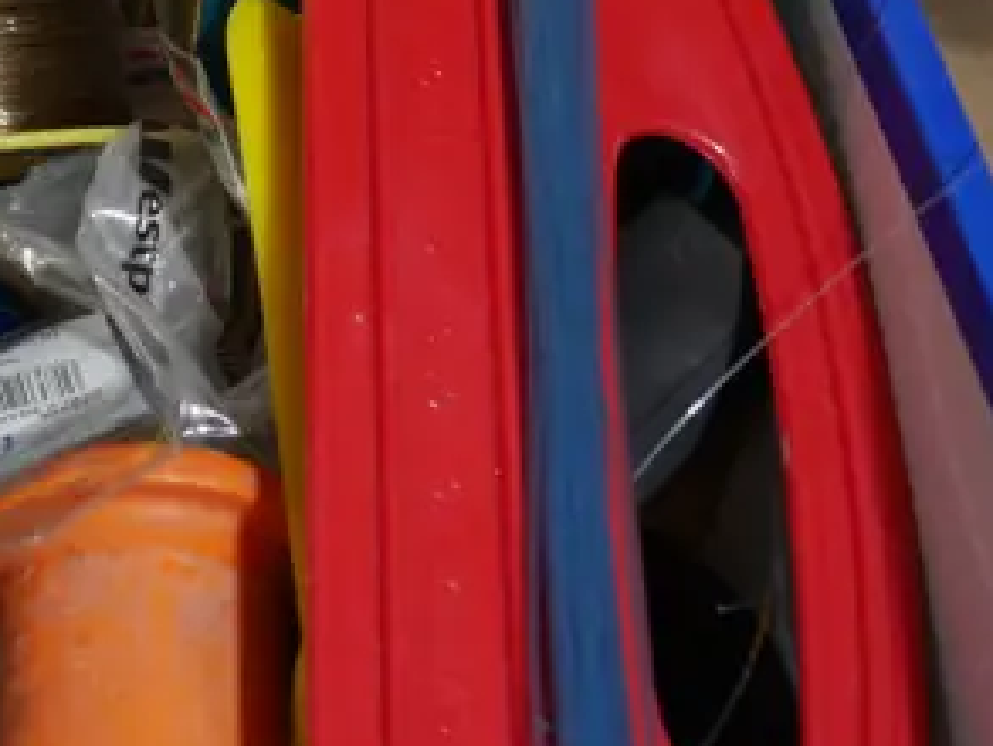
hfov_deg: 17.9
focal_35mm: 105
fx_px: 3013
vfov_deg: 13.9
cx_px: -169
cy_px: 8
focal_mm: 15
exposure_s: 1/60
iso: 320
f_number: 3.6
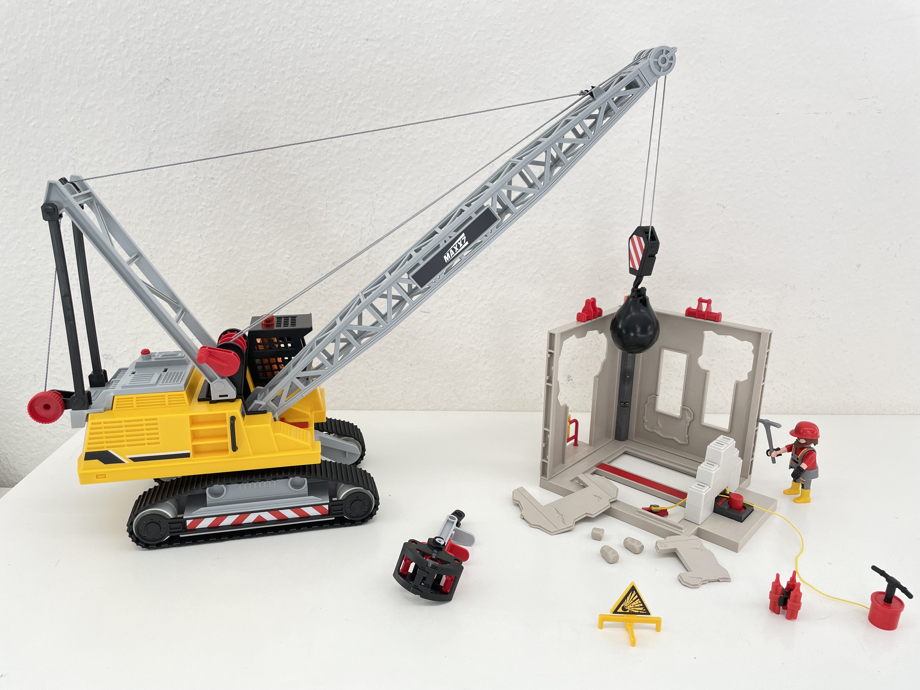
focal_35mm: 26
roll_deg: -1.1
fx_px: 691
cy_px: 345
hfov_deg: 67.3
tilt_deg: -17.2
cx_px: 460
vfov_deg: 53.1
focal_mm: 4.2
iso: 40
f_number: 1.6
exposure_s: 1/100
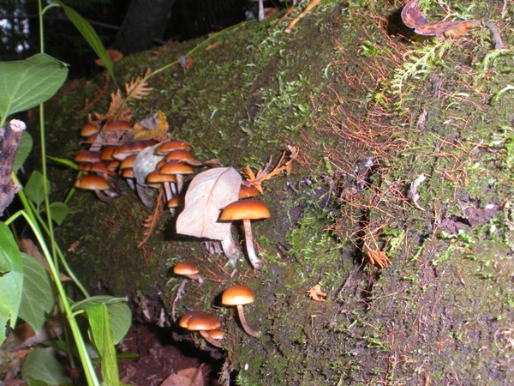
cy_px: 193
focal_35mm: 52
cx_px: 257
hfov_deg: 36.8
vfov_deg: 28.0
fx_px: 772
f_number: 7
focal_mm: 9.1
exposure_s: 1/60
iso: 266
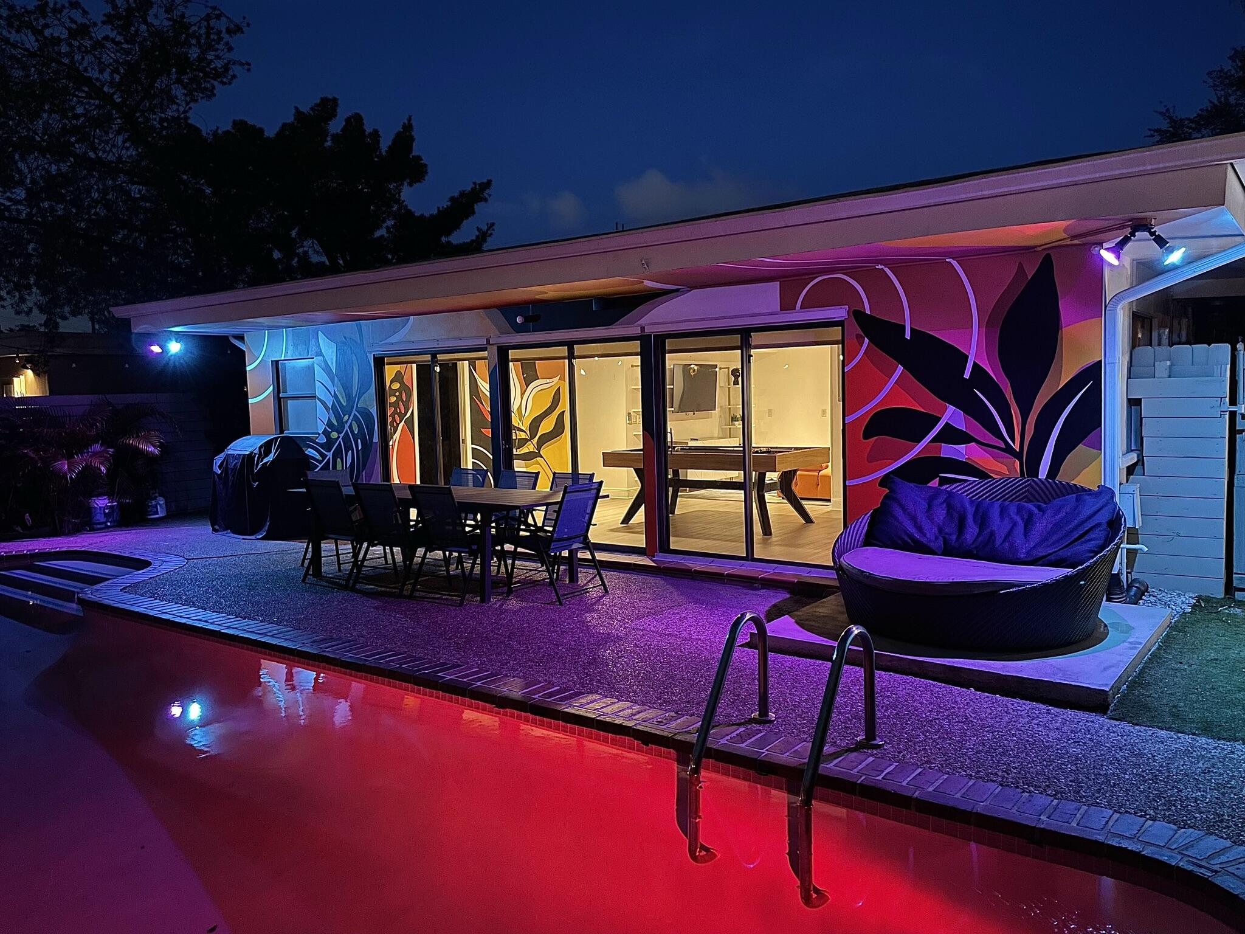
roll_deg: +1.5
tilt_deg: -3.7
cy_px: 467
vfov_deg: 53.1
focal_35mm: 26
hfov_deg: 67.3
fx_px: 935
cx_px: 622
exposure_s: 1/12
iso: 500
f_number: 1.6
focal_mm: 4.2
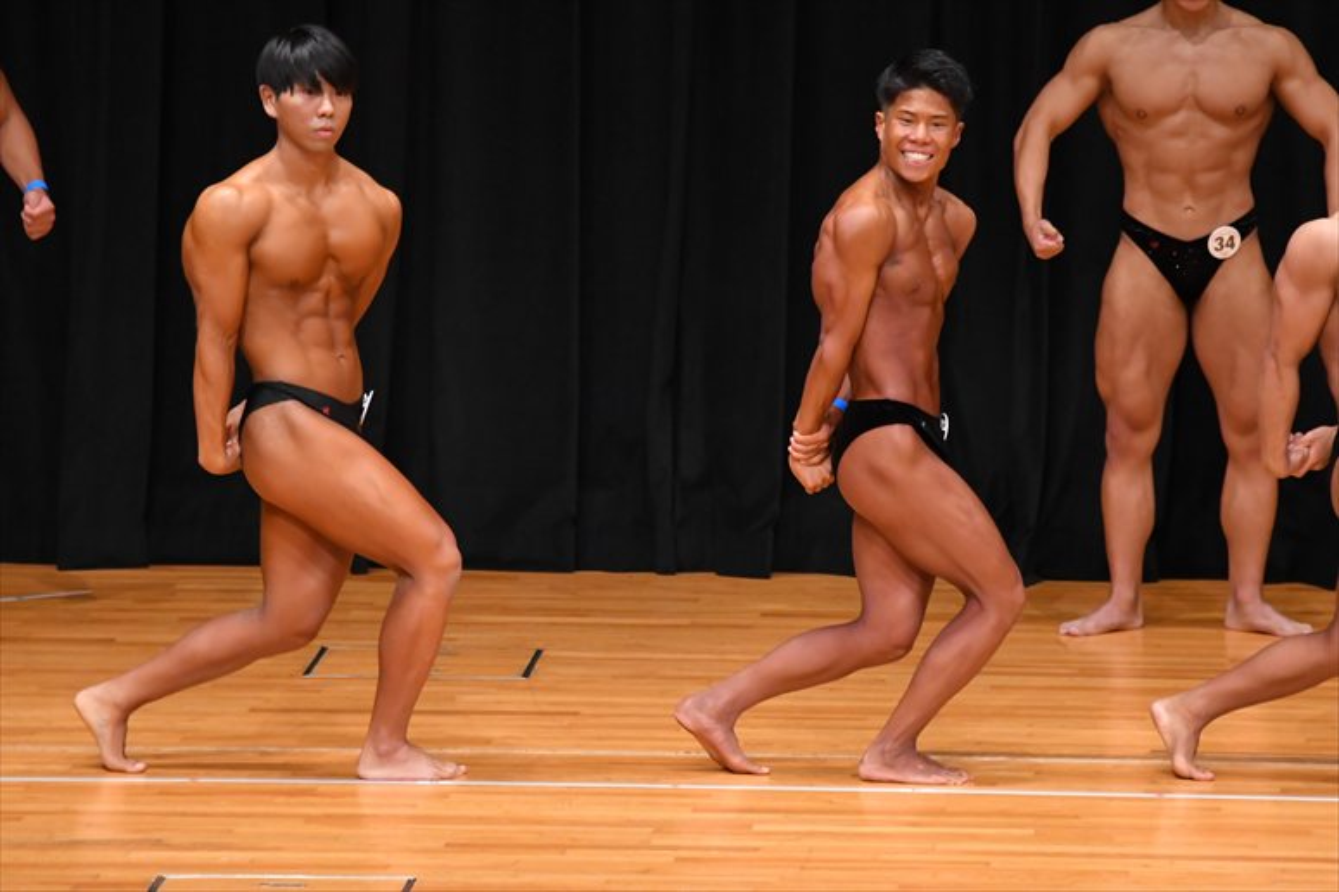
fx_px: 11153
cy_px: 446
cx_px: 670
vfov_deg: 4.6
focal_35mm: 300
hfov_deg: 6.9
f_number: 5.6
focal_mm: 200
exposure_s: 1/400
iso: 4000
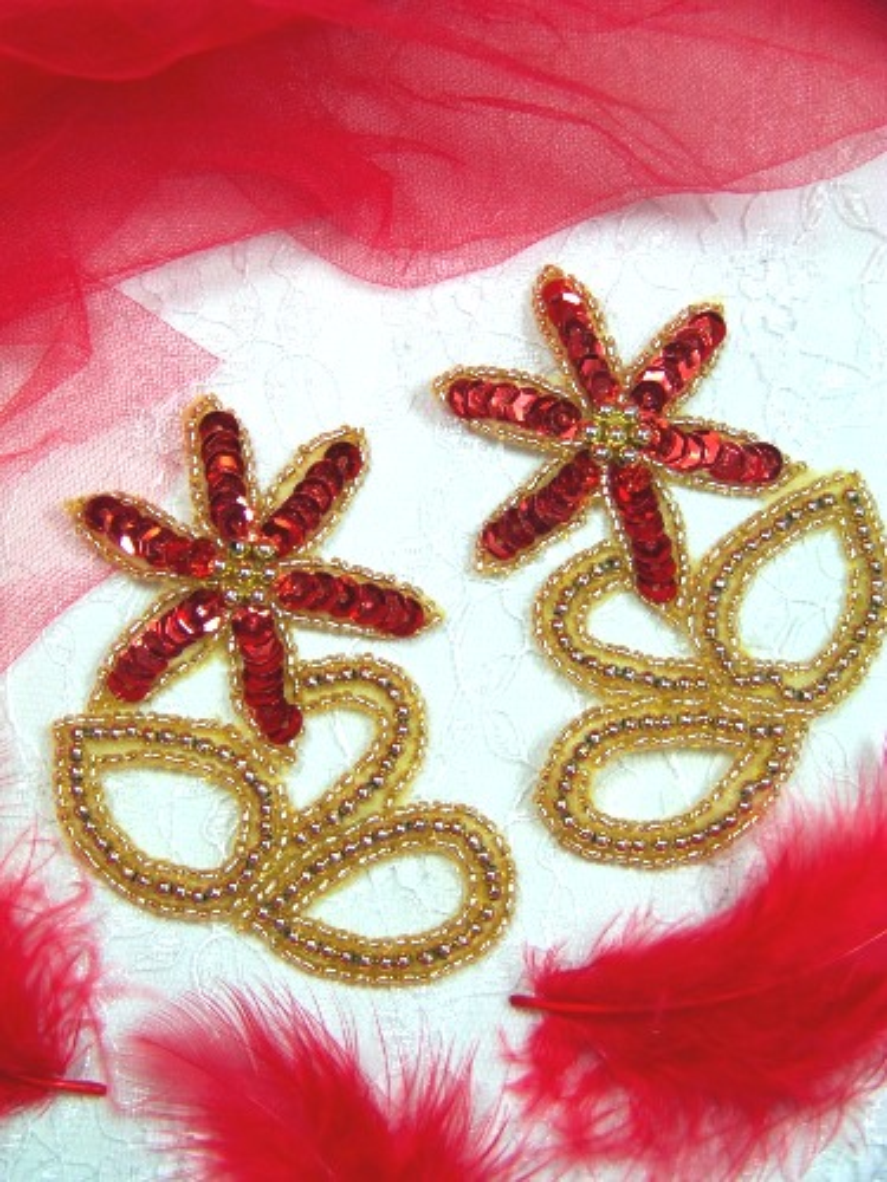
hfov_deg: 26.6
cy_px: 591
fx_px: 1879
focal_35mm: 55
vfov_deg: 34.9
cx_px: 444
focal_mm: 9.36
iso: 70
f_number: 3.2
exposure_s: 1/100
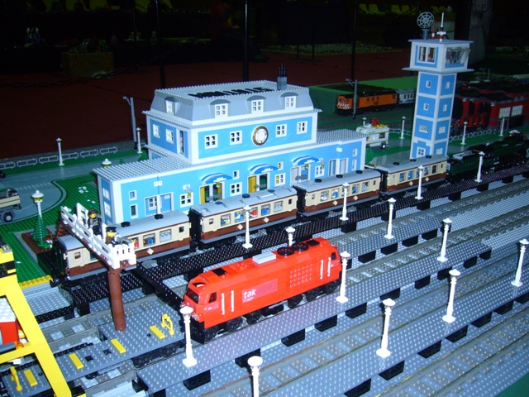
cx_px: 264
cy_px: 198
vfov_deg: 40.7
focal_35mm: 35
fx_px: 535
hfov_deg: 52.6
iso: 100
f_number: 2.8
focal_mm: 5.8
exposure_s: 1/30
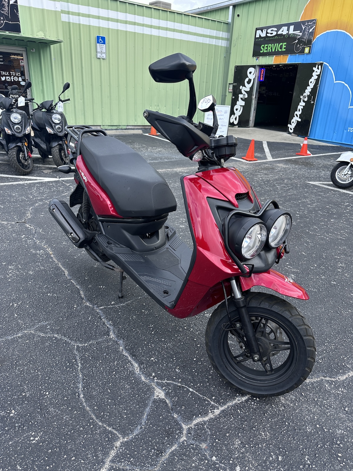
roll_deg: -3.8
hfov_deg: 56.8
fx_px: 326
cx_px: 176
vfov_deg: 71.6
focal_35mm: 24
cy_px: 236
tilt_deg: -21.7
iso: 80
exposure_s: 1/1083
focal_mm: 6.86
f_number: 1.78
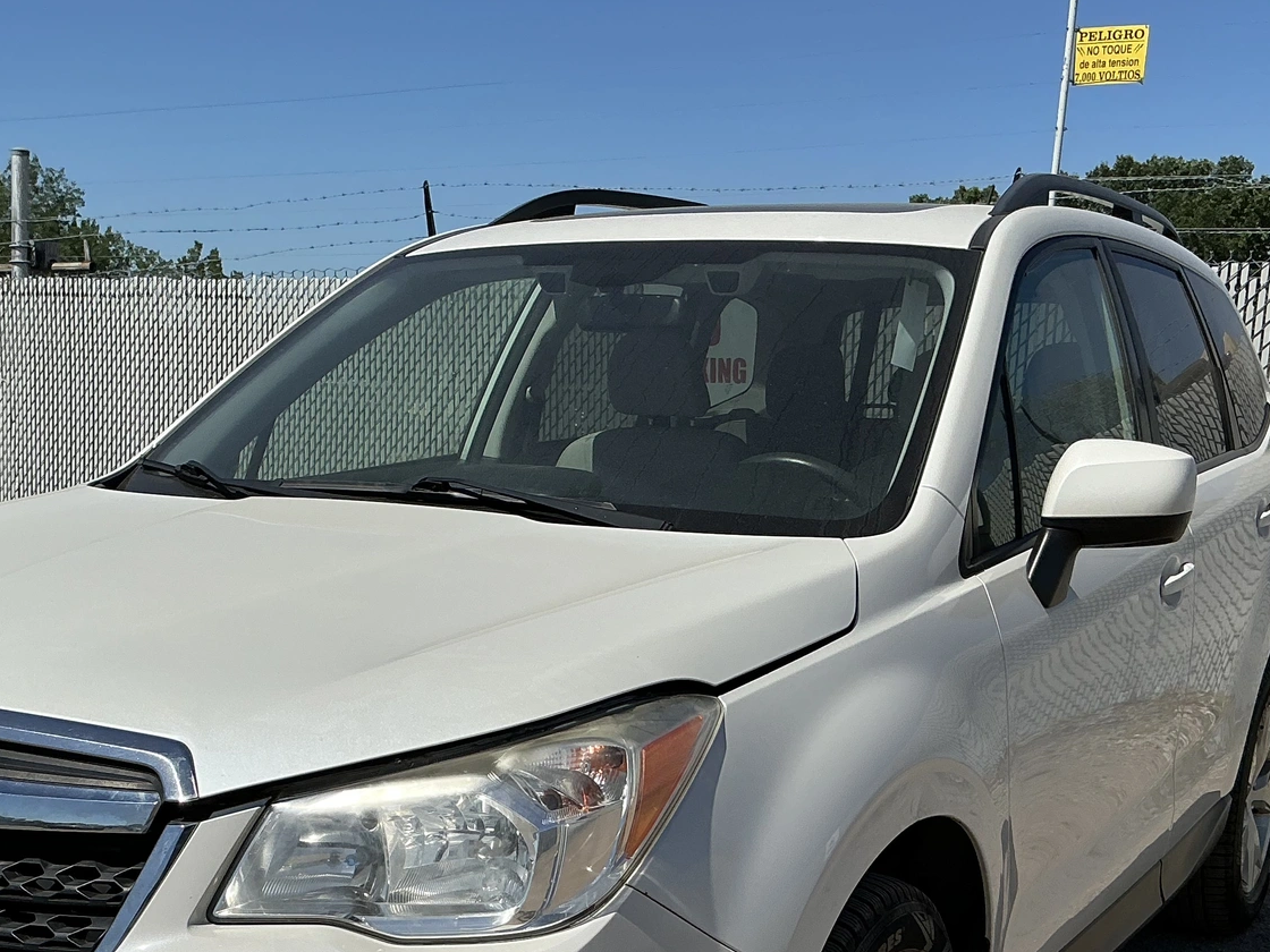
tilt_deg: -9.3
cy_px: 793
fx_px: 1834
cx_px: 497
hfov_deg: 38.0
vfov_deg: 28.3
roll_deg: -1.2
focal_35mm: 50
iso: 25
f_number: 1.8
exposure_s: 1/3322
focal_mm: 3
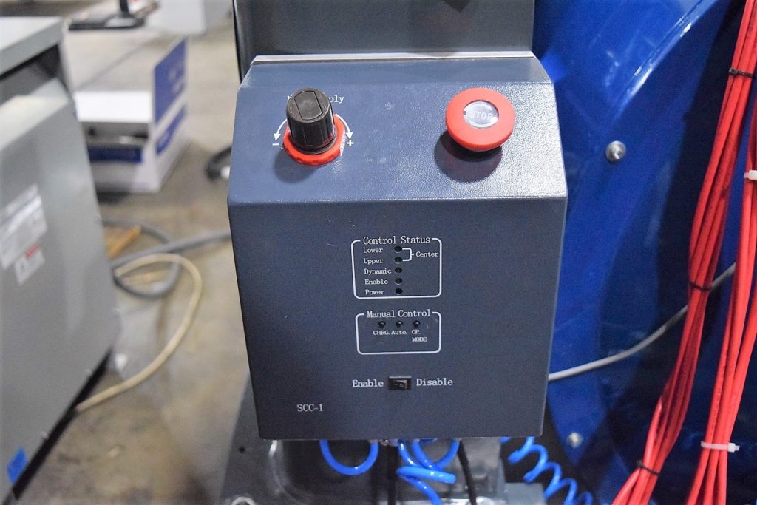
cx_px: 378
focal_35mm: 38
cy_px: 252
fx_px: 789
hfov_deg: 51.3
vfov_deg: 35.5
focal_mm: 25
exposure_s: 1/60
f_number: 4
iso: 6400
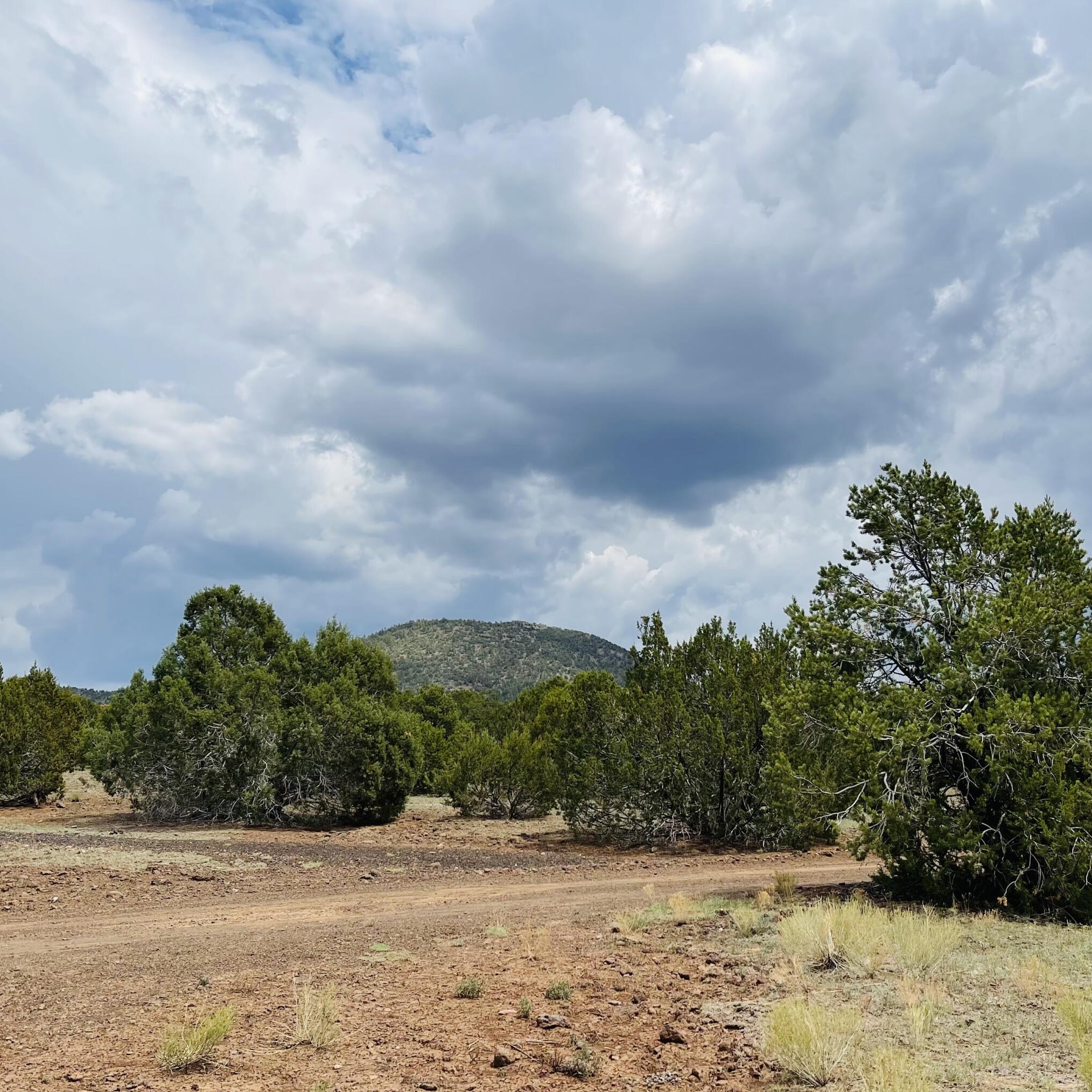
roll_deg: -0.5
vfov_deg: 48.4
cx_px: 531
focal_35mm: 34
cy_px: 537
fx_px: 1213
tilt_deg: +13.2
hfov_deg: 48.4
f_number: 1.6
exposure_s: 1/7937
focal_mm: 5.1
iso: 32
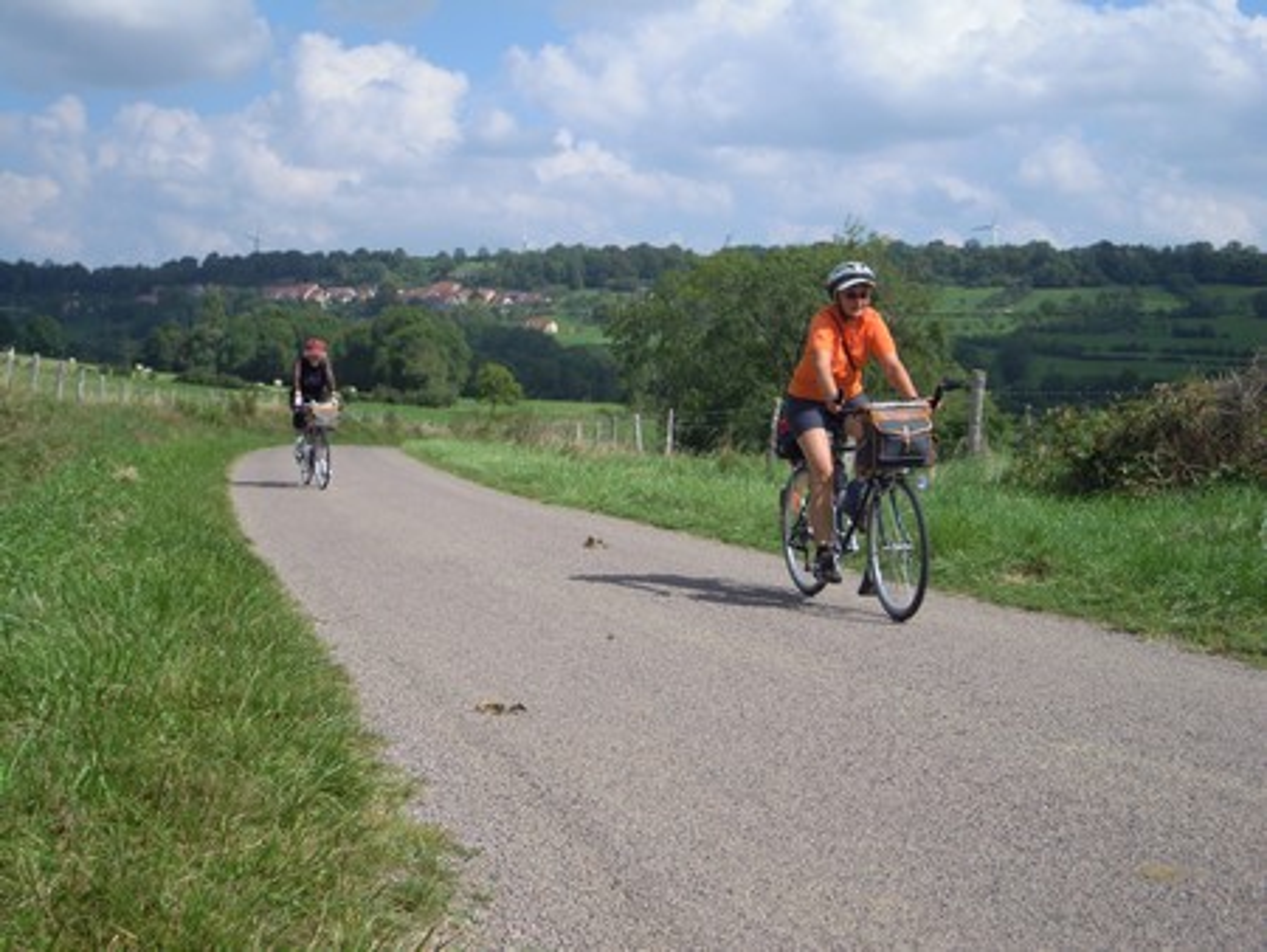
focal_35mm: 46
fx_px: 1685
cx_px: 634
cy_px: 476
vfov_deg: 31.5
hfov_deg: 41.2
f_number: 9.6
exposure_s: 1/200
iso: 100
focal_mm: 8.3
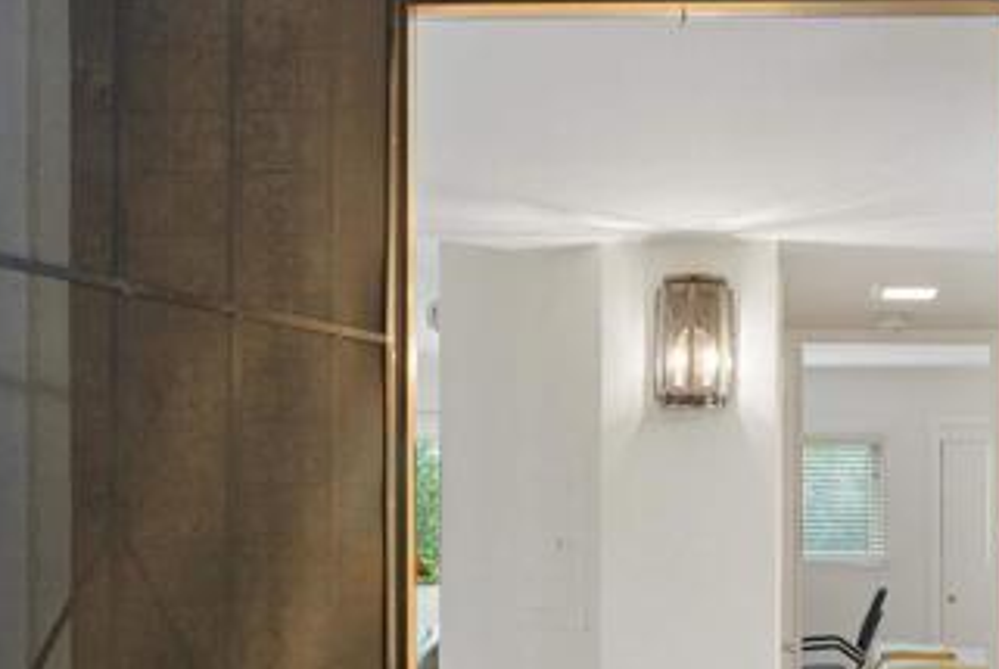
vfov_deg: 26.0
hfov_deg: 37.9
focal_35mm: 51
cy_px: 551
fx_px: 1417
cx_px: 741
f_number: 9
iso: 1600
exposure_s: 1/1.25
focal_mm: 16
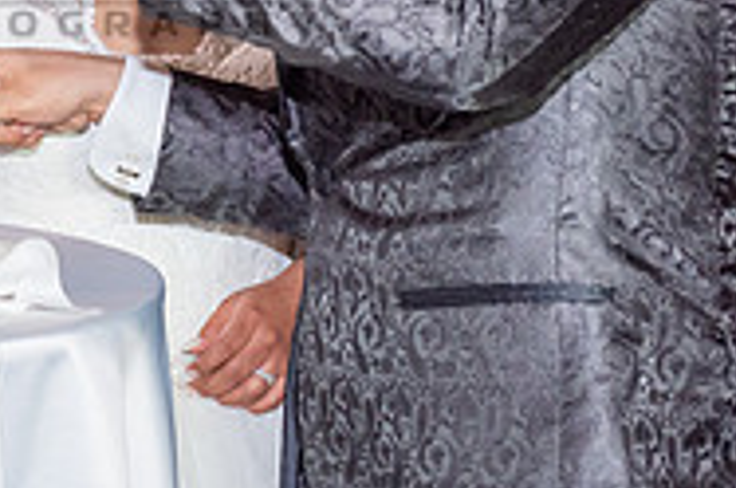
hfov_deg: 11.9
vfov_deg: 8.0
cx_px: 20
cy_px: -30
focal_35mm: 171
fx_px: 3490
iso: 1600
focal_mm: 55
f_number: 4
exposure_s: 1/160
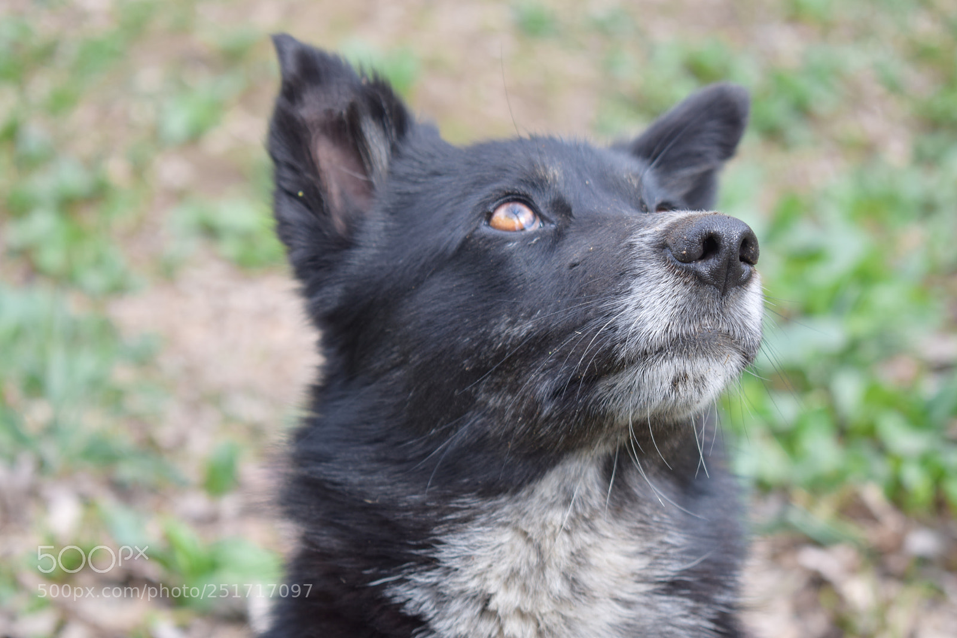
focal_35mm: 82
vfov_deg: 16.5
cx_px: 478
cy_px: 319
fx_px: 2193
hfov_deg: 24.6
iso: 100
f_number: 5.6
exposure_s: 1/80
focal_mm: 55
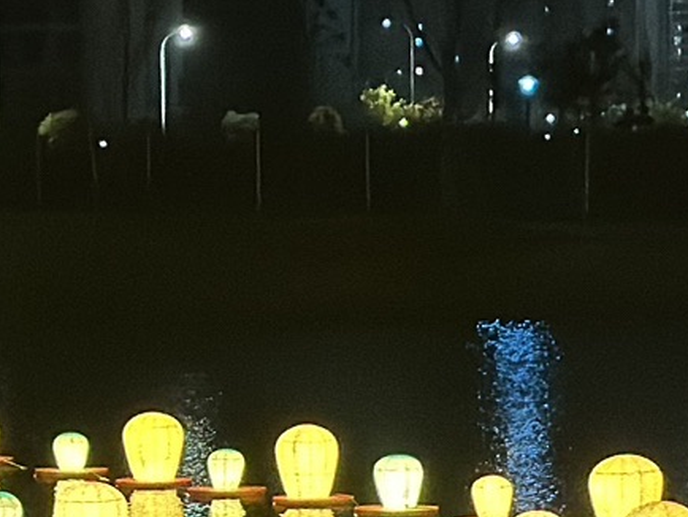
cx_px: 265
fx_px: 4395
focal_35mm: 221
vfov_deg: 6.7
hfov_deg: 8.9
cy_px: 571
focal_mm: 6.86
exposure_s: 1/33
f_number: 1.78
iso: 400
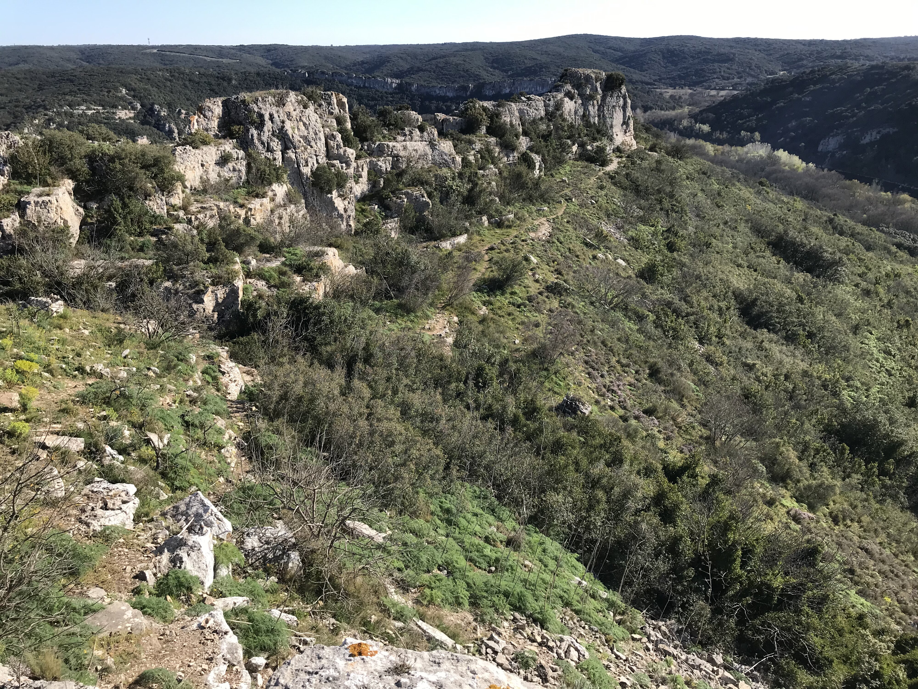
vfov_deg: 49.7
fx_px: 743
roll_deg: +0.3
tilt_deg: -20.9
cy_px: 344
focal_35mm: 28
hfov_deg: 63.4
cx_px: 459
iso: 20
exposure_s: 1/1126
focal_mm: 3.99
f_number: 1.8
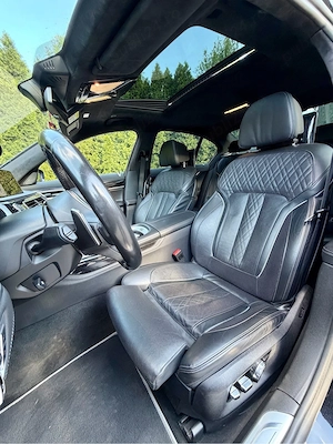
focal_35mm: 14
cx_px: 166
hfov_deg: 85.7
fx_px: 180
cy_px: 222
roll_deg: +5.9
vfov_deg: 102.1
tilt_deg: -15.2
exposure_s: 1/70
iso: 320
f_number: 2.2
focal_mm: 2.22
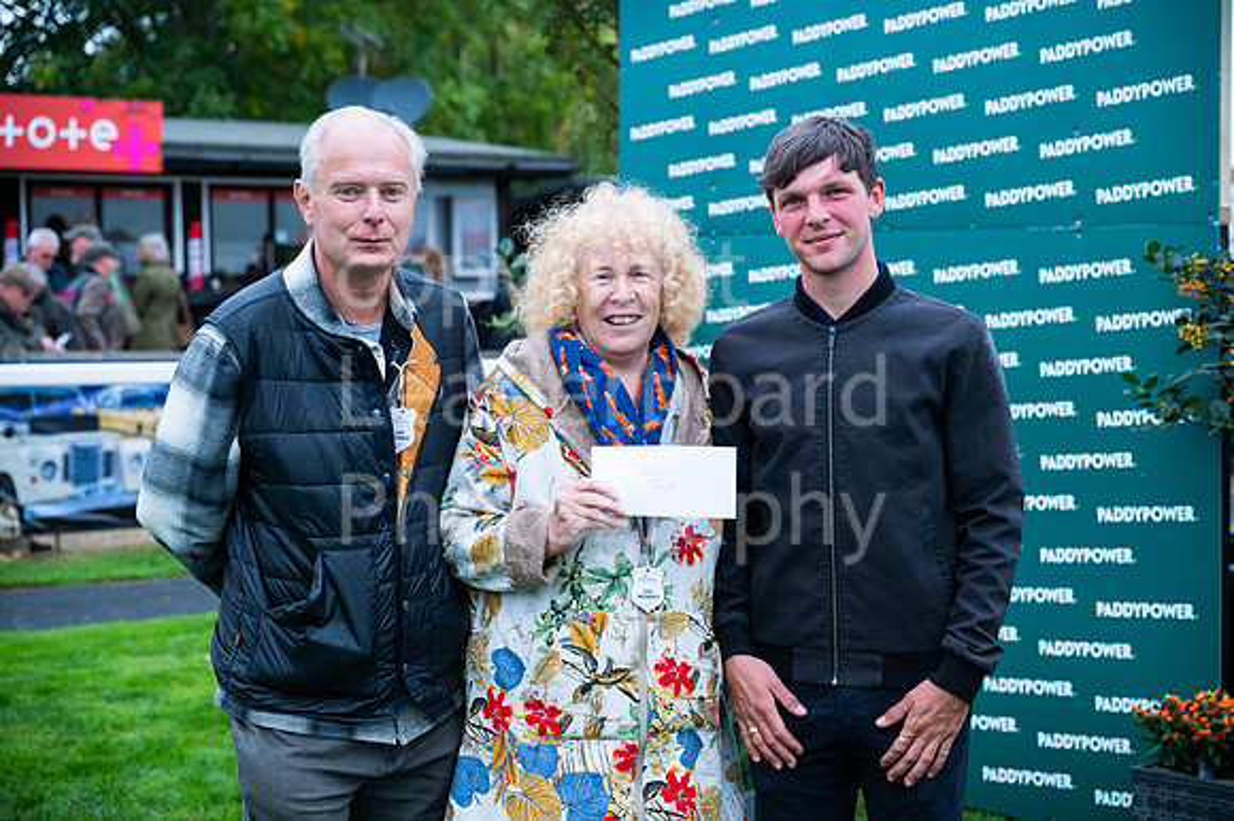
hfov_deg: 32.4
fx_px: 2124
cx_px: 617
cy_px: 410
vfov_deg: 21.9
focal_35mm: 62
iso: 500
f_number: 4
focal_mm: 62
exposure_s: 1/1000
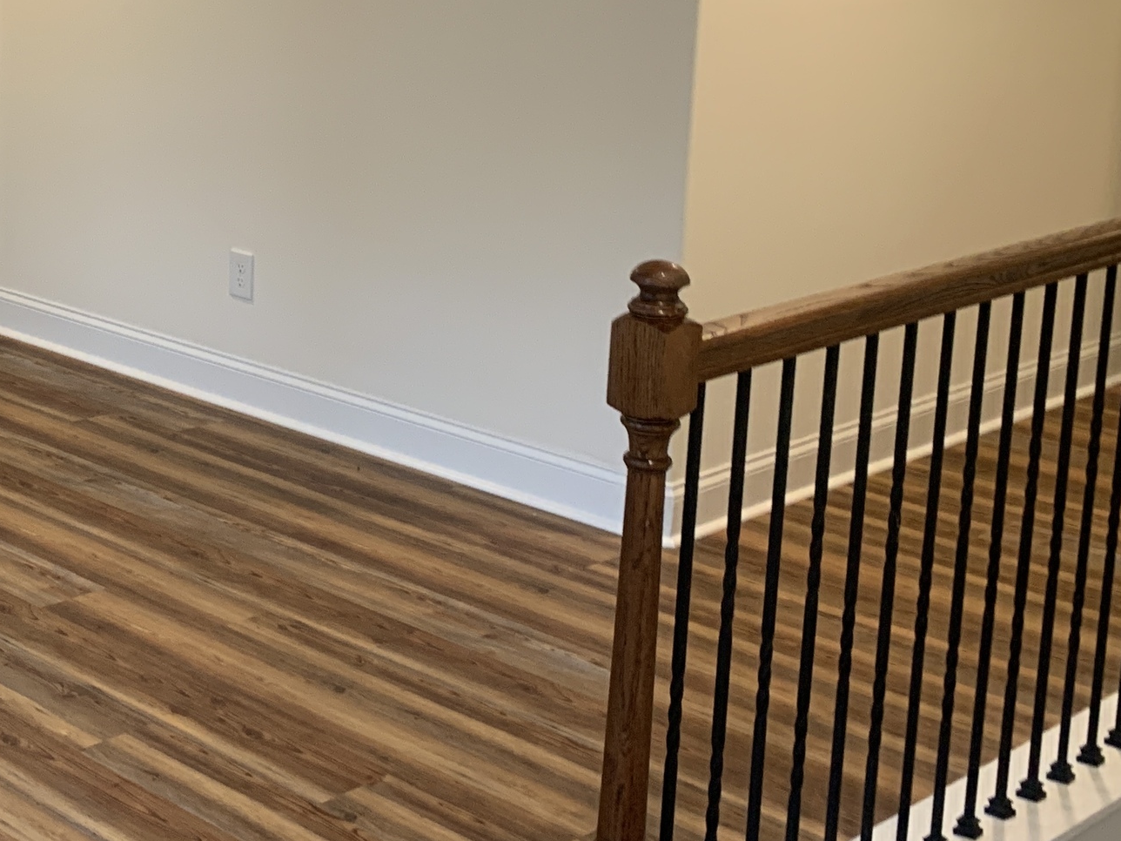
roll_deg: +1.0
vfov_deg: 23.3
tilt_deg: -9.2
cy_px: 164
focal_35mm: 62
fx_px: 2008
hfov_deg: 28.9
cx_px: -46
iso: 100
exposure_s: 1/60
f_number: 1.8
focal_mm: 4.25
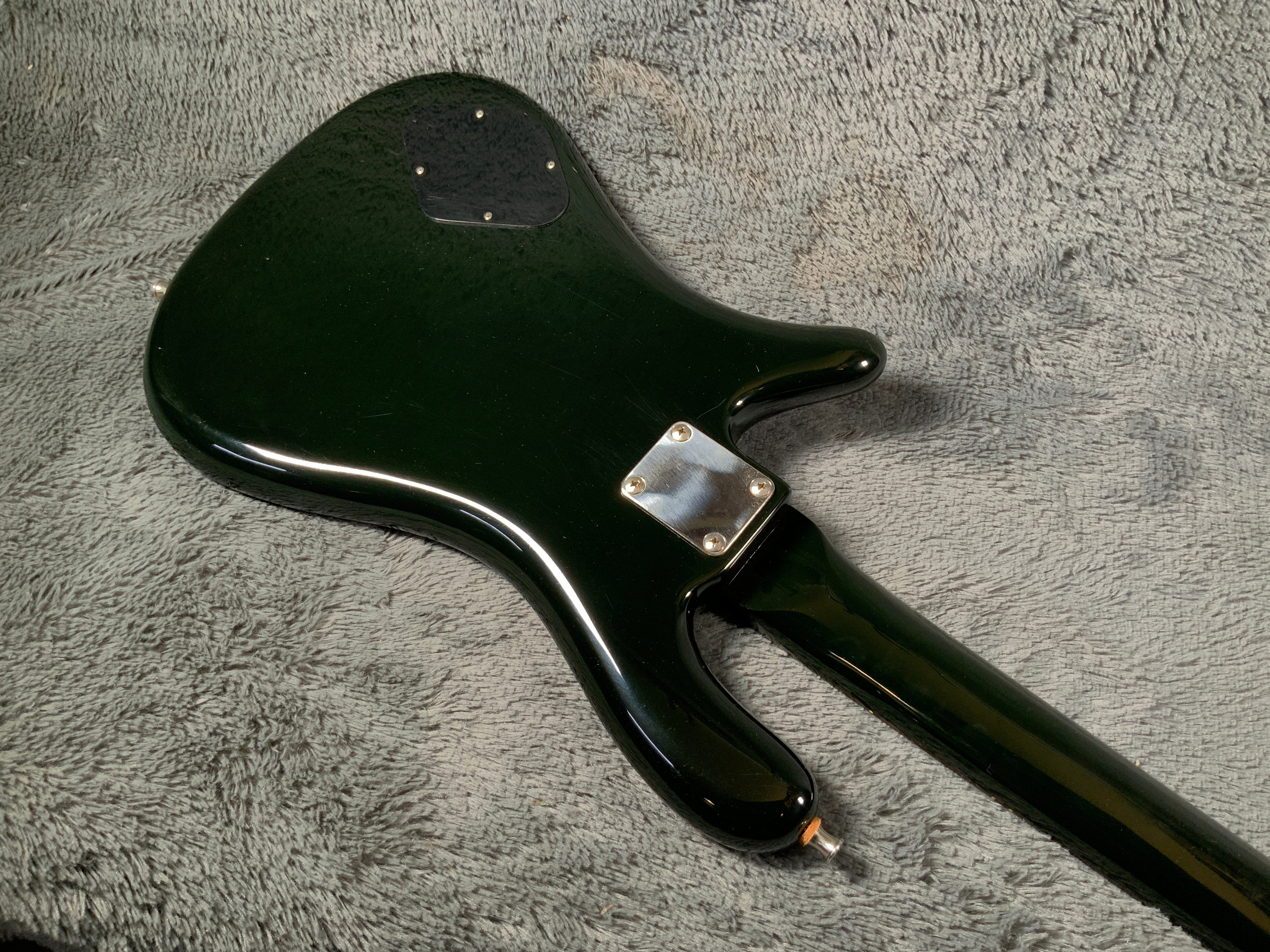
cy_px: 476
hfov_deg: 61.7
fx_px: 1064
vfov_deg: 48.2
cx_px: 635
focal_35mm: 29
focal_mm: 3
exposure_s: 1/62
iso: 64
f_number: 1.8
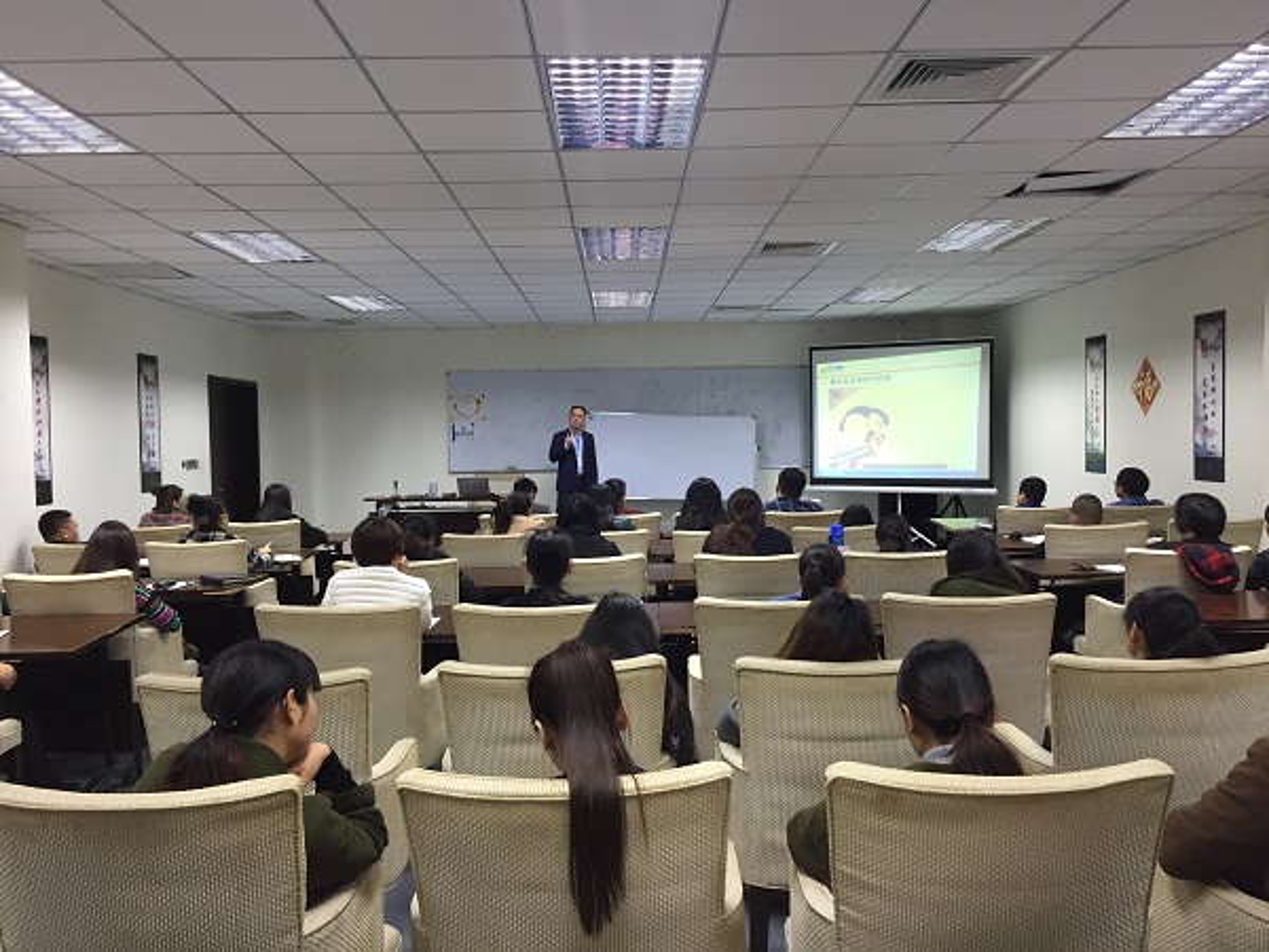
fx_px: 1063
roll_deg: +0.6
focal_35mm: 29
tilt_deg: -2.7
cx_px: 634
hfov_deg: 61.7
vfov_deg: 48.2
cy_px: 476
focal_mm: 4.15
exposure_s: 1/33
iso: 125
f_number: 2.2
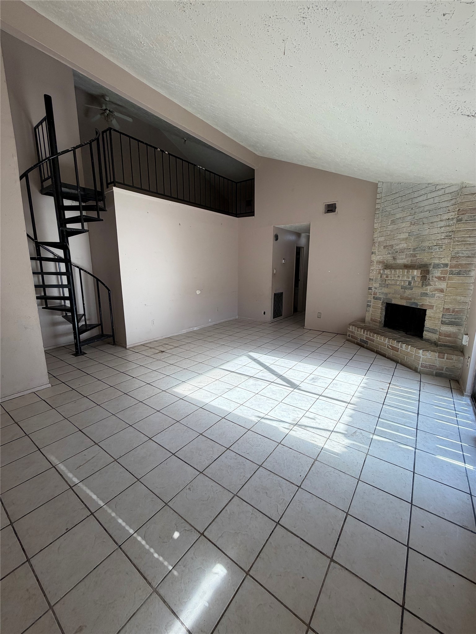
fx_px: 257
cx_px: 238
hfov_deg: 85.7
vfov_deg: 102.1
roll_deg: +0.6
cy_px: 317
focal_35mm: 14
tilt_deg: -10.8
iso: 64
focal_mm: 2.22
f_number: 2.2
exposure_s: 1/144
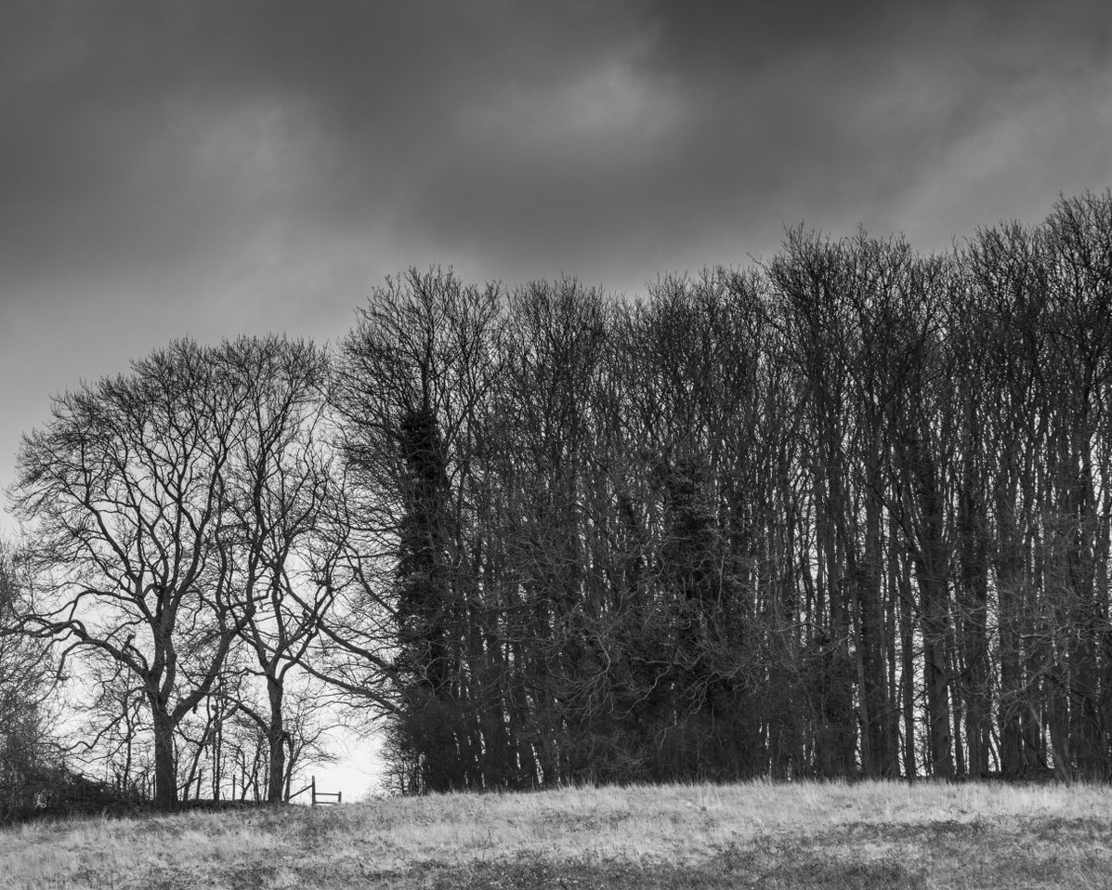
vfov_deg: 16.0
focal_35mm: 96
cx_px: 531
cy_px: 445
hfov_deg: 20.0
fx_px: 3160
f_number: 8
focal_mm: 46
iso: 250
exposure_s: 1/100
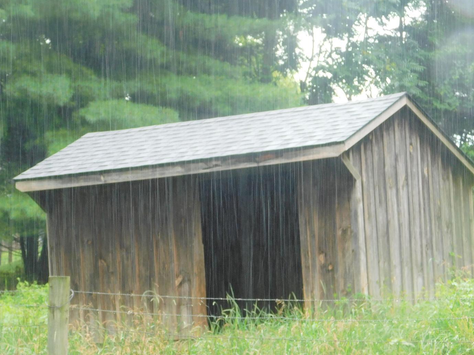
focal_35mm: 119
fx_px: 1630
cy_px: 207
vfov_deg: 12.4
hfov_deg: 16.5
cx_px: 236
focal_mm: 14.2
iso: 125
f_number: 4.4
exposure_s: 1/40
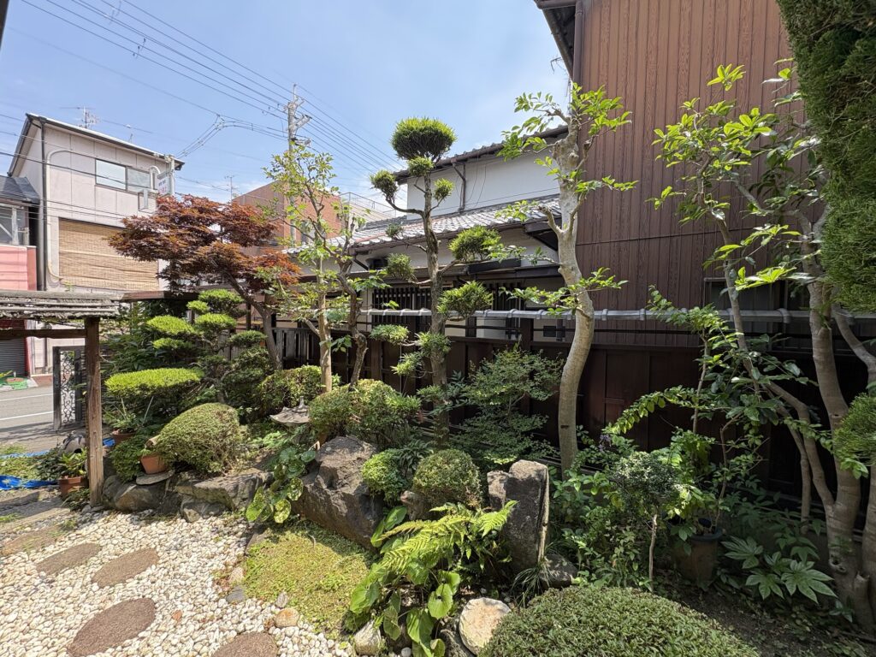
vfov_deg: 85.7
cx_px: 438
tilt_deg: -1.7
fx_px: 354
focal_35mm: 14
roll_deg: -0.5
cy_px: 328
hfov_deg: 102.1
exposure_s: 1/357
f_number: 2.2
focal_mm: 2.22
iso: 64
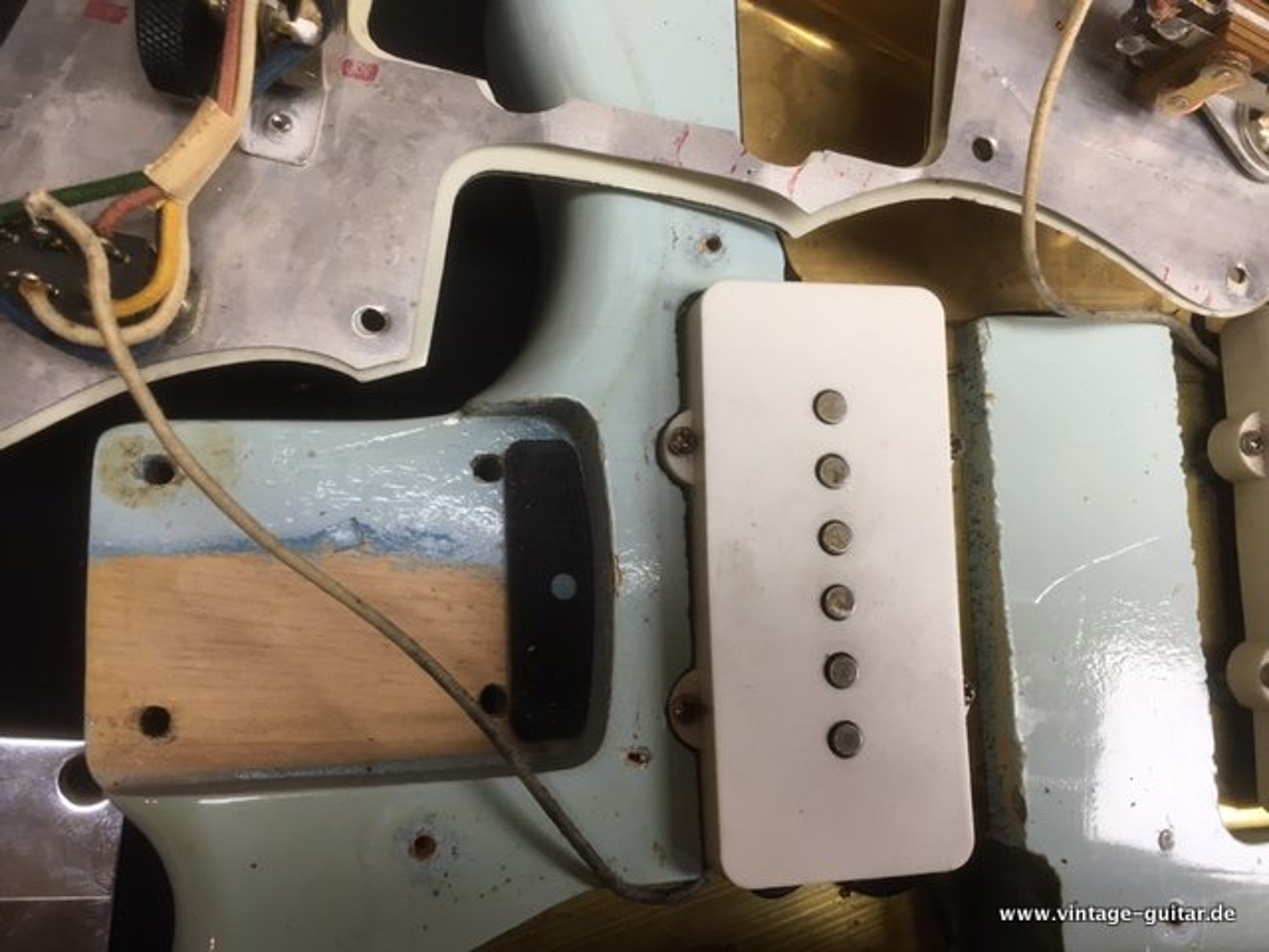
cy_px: 476
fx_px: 1063
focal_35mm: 29
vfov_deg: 48.2
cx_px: 634
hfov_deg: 61.7
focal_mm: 4.15
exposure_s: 1/33
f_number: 2.2
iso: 40
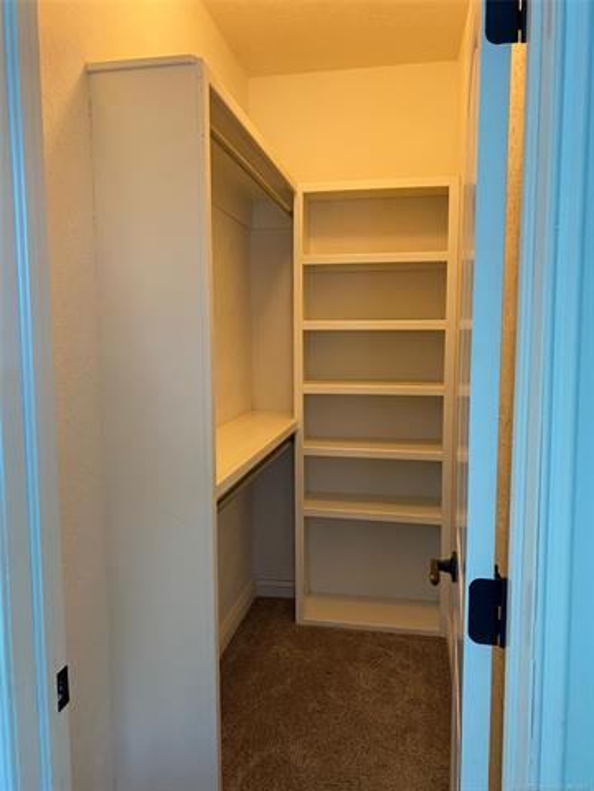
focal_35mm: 26
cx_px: 297
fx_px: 595
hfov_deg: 53.1
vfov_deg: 67.3
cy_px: 396
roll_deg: -0.2
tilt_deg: -5.0
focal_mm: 4.25
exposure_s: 1/60
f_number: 1.8
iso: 160
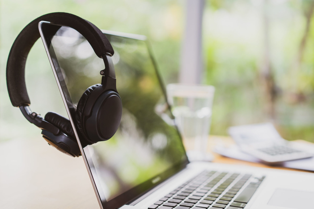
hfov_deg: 36.2
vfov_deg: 24.6
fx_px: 480
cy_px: 104
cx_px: 157
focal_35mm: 55
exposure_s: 1/40
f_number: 2.8
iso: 400
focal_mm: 55
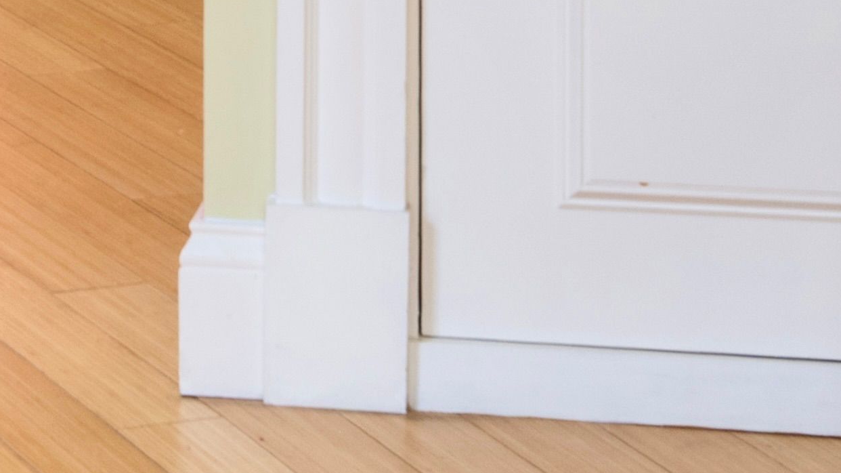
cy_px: -937
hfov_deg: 10.4
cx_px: -99
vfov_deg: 5.5
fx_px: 4581
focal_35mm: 205
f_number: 8
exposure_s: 1/10
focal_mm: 29.5
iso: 200
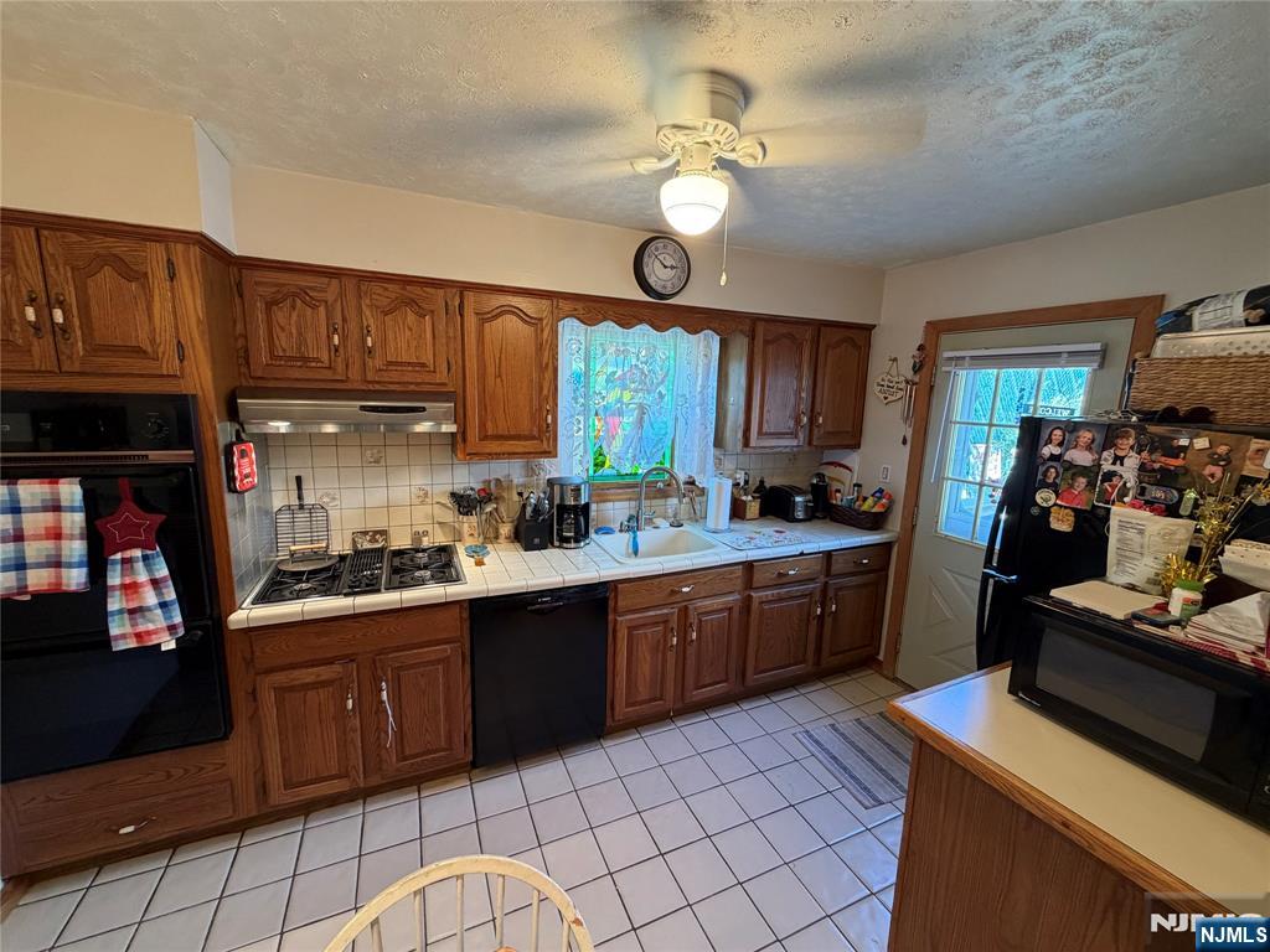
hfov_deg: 102.1
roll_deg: -1.6
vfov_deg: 85.7
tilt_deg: -9.5
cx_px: 635
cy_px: 476
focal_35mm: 14
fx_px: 514
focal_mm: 2.22
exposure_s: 1/60
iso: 250
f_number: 2.2
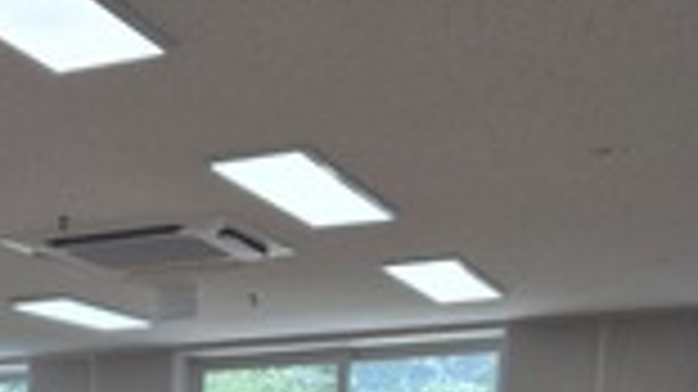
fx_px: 1498
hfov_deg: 23.5
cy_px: 777
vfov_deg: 13.0
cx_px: -185
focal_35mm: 81
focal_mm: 5.4
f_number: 1.8
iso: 32
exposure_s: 1/120
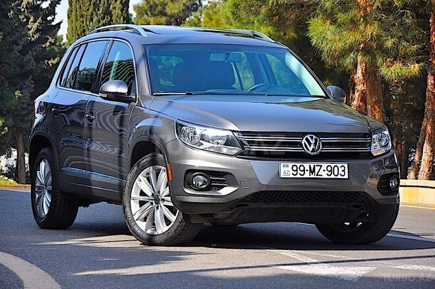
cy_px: 144
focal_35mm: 158
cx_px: 218
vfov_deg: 8.7
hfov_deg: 13.0
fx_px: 1902
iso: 640
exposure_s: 1/1000
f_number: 9
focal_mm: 105
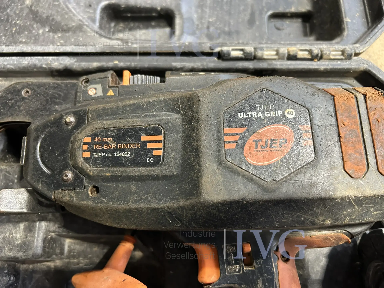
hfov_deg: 67.3
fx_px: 288
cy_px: 144
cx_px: 192
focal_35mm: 26
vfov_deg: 53.1
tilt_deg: -73.2
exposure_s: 1/50
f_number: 1.5
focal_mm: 5.7
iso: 320
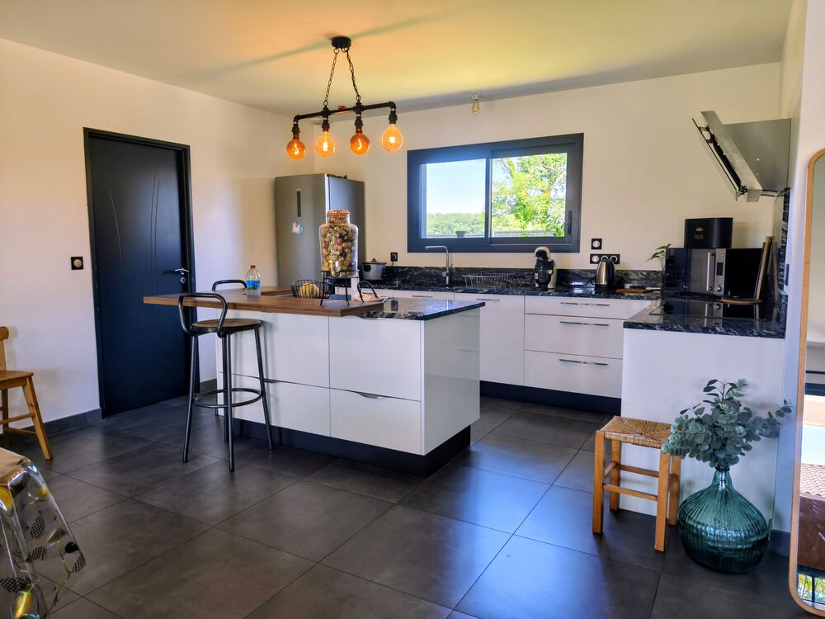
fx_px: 548
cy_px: 310
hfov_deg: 73.9
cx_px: 412
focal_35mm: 23
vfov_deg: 58.9
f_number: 1.65
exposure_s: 1/50
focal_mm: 6.18
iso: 250
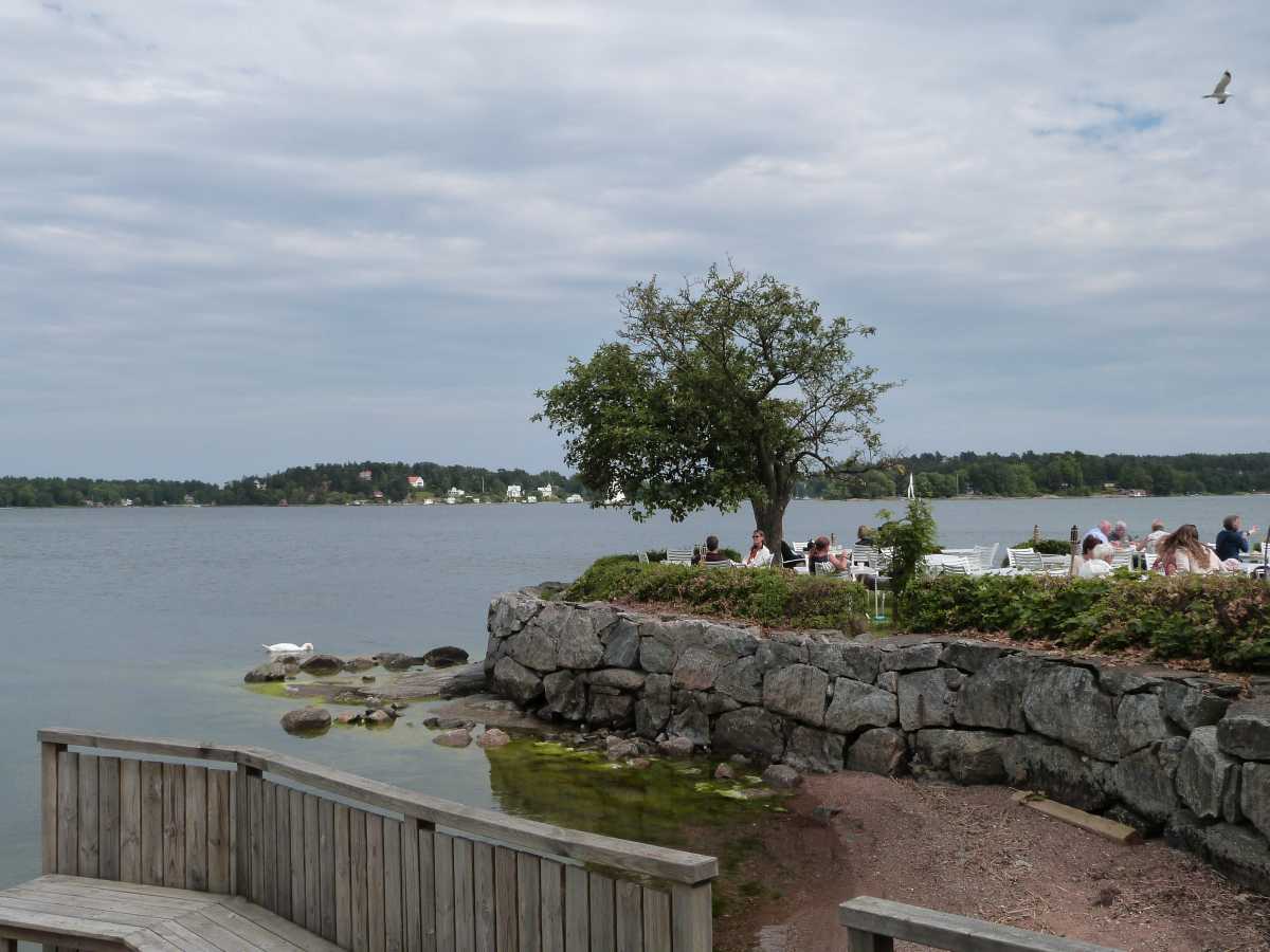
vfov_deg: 40.7
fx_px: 1284
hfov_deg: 52.6
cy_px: 476
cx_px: 635
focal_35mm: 35
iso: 160
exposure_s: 1/640
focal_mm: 6.2
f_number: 5.6
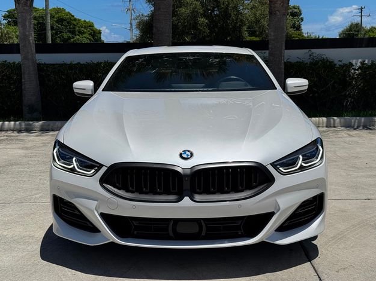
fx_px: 532
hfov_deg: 38.9
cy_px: 139
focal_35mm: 49
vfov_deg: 29.7
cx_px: 188
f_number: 1.78
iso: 64
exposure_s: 1/9009
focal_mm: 6.76
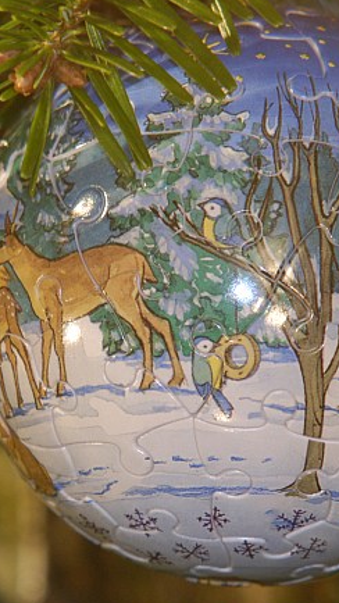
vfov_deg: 2.9
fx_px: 11878
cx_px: 65
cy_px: 387
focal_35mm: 743
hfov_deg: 1.6
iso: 320
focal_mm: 200
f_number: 8
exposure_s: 1.3
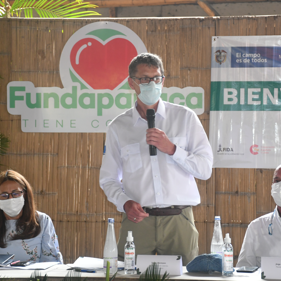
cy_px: 143
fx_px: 1093
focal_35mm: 119
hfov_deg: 14.7
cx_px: 148
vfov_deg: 14.7
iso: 1600
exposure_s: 1/100
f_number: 5
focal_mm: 60
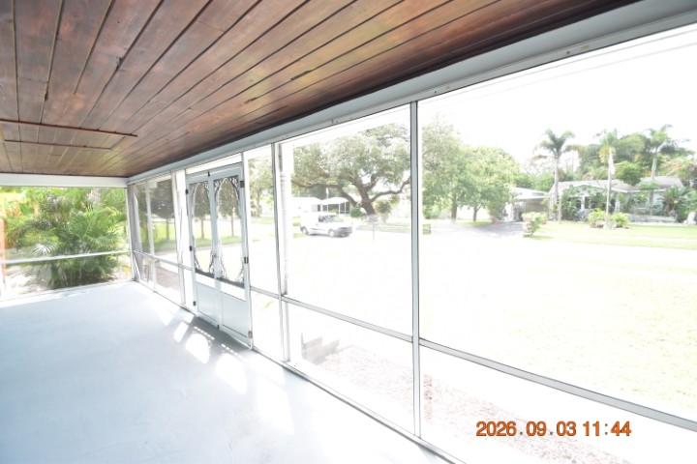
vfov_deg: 77.3
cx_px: 348
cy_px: 232
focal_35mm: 15
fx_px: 290
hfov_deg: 100.4
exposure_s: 1/125
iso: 400
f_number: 5.6
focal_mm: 10
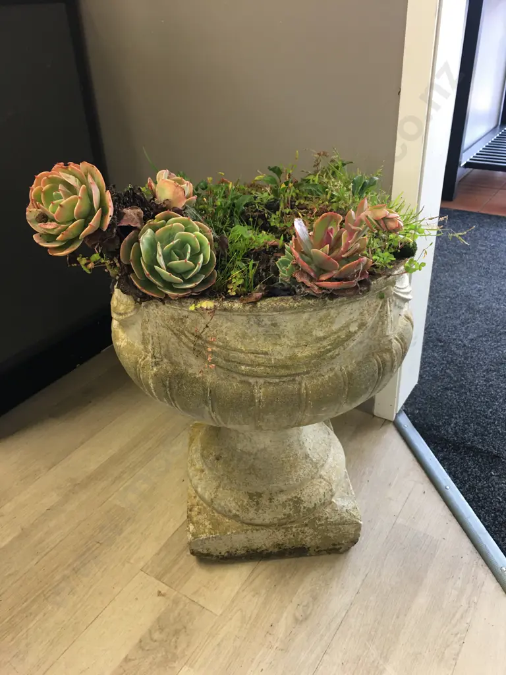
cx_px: 253
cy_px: 338
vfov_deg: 61.7
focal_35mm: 29
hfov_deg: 48.2
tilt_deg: -29.3
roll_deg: +2.2
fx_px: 565
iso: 64
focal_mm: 4.15
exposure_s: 1/17
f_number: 2.2
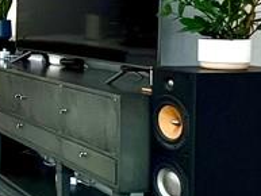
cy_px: 39
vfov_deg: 21.1
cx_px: -258
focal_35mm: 69
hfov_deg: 18.5
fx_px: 521
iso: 160
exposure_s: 1/120
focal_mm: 1.57
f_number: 1.8
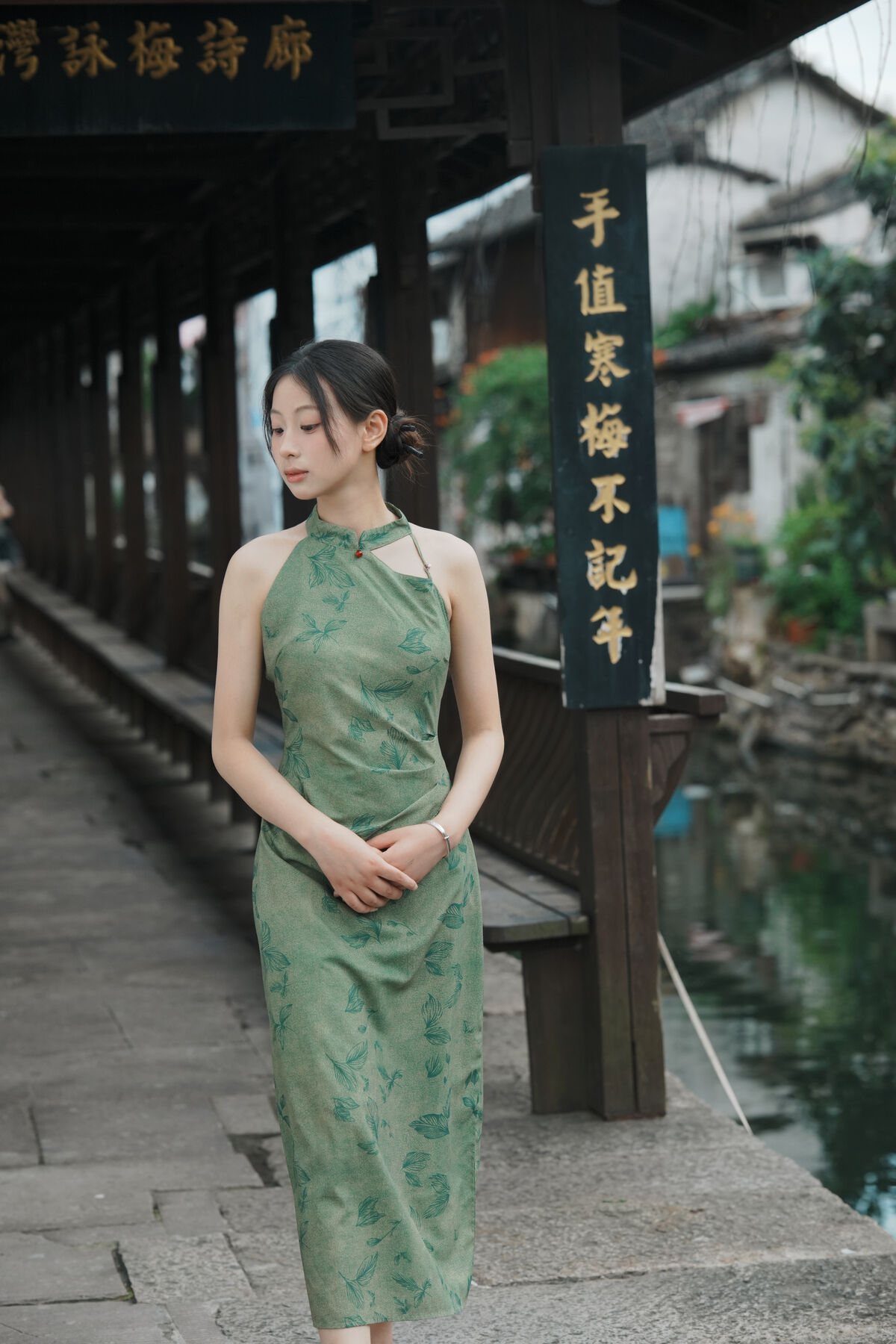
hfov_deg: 16.1
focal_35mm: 85
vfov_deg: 23.9
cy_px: 672
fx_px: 3173
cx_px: 448
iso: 640
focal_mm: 85
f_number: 4
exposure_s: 1/500
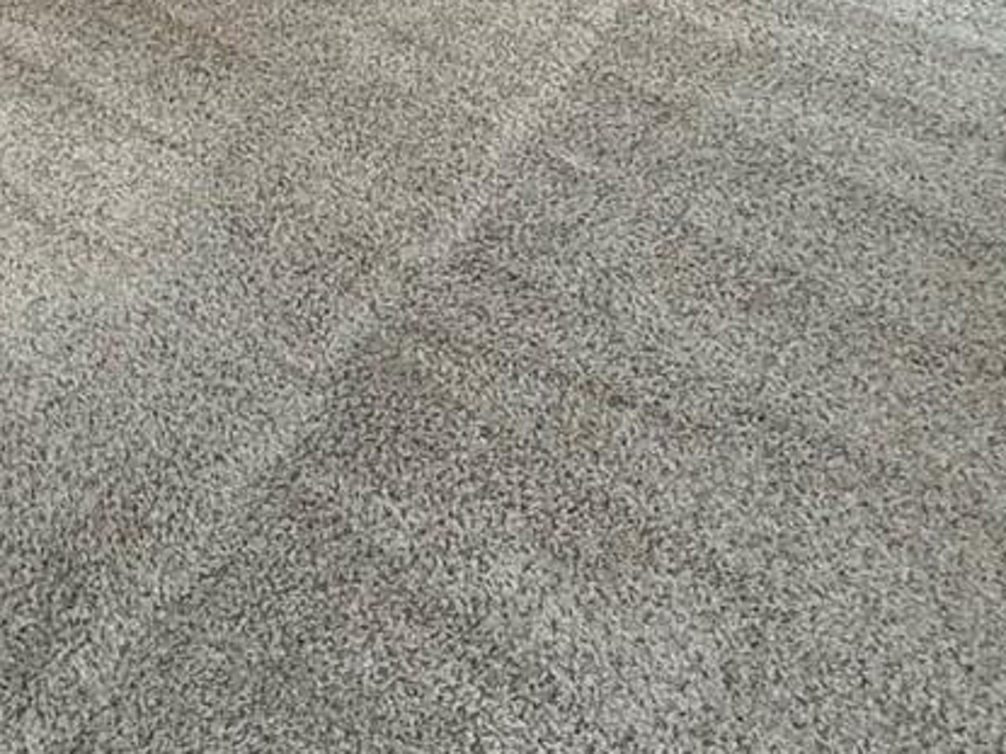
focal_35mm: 54
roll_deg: +0.6
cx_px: -121
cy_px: -461
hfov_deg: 31.3
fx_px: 1569
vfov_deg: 21.4
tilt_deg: -12.6
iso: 200
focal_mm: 2.22
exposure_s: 1/120
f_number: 2.2
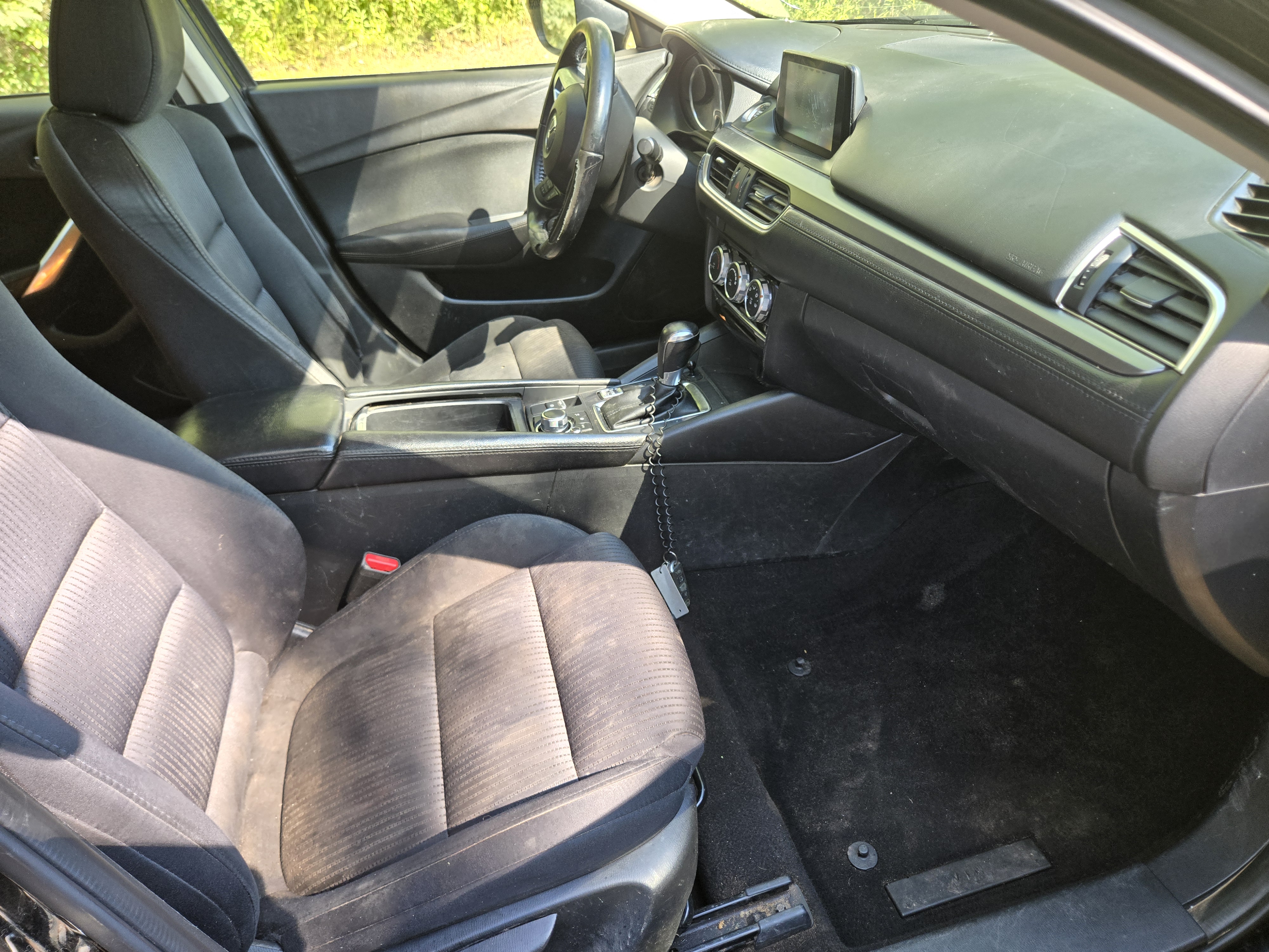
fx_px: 843
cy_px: 476
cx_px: 634
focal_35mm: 23
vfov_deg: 58.9
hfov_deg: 73.9
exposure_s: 1/180
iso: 100
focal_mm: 5.4
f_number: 1.8
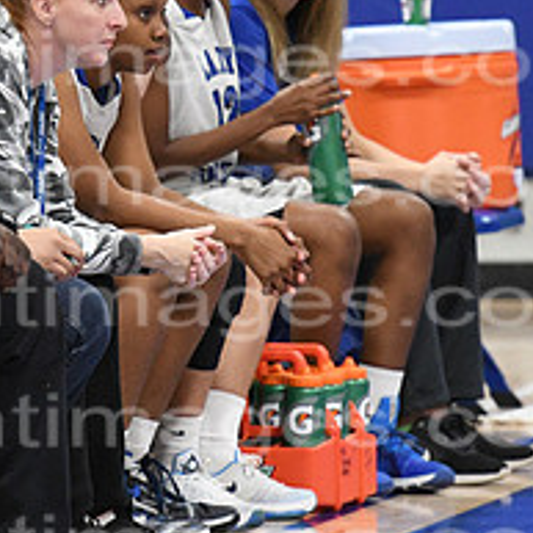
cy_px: 126
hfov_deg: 2.5
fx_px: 12356
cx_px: -3
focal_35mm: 709
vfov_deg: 2.5
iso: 5000
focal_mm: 185
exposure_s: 1/640
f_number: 3.5
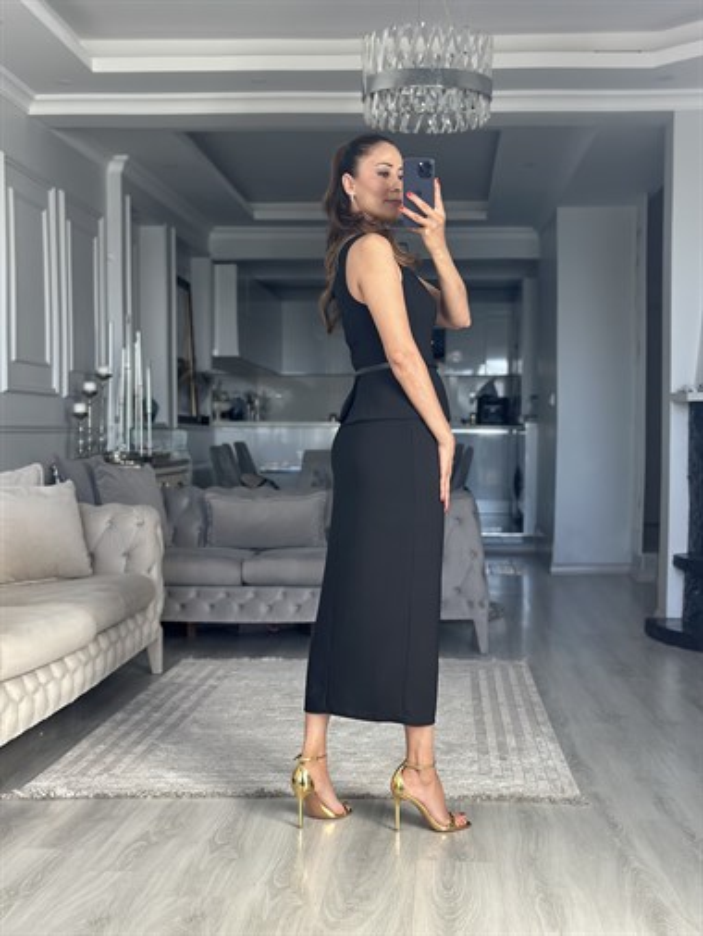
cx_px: 352
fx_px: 1299
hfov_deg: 30.3
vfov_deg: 39.6
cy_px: 468
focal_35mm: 48
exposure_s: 1/105
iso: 125
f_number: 1.78
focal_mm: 6.86
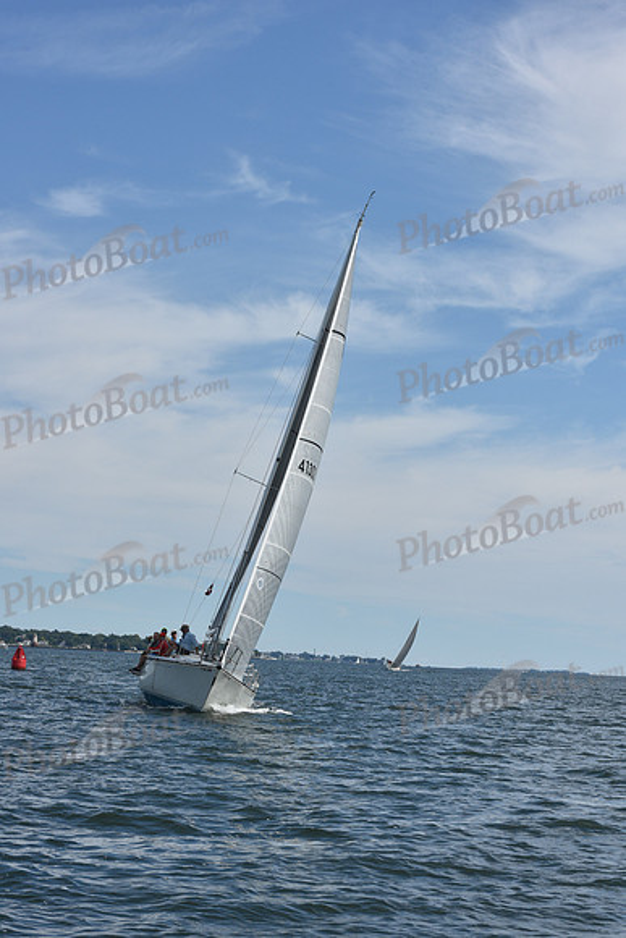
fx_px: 1825
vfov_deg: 28.8
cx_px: 313
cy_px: 469
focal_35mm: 70
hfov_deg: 19.5
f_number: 11
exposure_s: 1/1000
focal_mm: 70
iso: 320
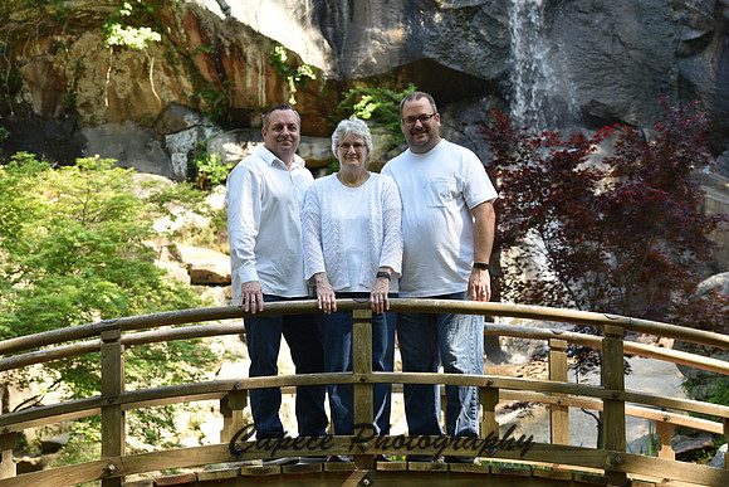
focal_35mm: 122
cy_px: 244
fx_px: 2471
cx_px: 364
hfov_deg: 16.8
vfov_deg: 11.2
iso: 800
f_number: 8
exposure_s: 1/200
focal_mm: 122
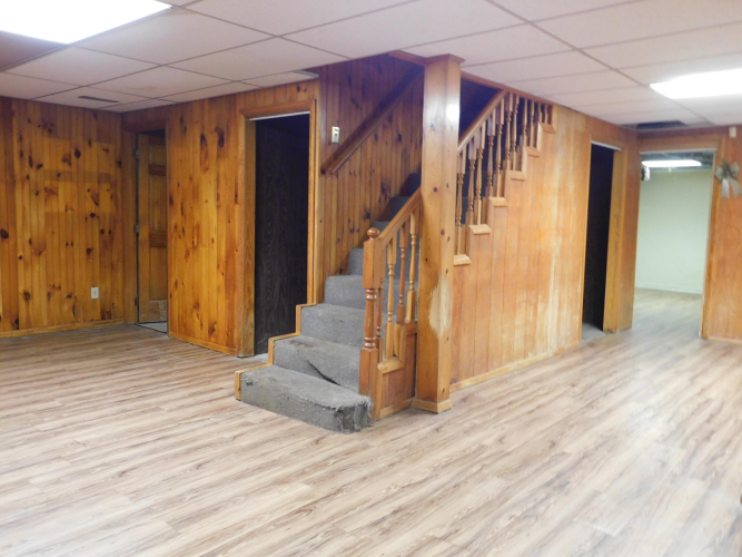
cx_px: 371
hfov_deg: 63.5
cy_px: 278
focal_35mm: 28
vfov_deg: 49.7
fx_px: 600
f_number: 3.2
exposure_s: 1/13
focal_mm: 4.9
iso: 400
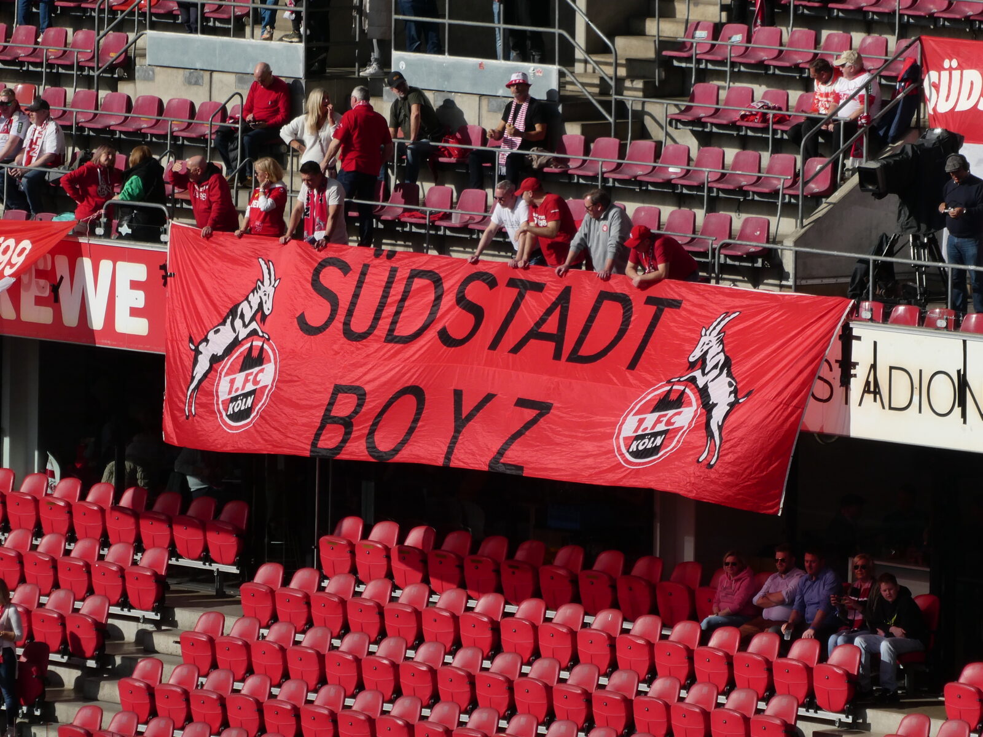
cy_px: 368
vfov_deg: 3.7
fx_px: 11359
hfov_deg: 5.0
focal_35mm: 400
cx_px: 492
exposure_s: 1/640
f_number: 6
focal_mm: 71.7
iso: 80
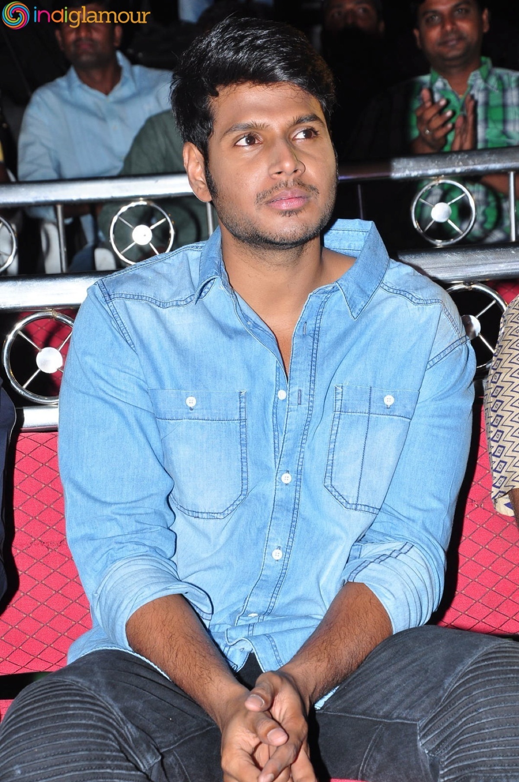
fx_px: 2277
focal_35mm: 105
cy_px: 391
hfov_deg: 13.0
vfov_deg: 19.5
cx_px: 260
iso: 400
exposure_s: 1/125
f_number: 9
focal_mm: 70
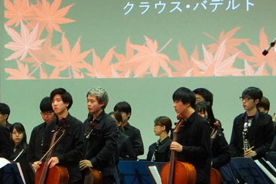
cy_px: 63
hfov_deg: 7.8
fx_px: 2012
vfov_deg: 5.2
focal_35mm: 263
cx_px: 32
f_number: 5
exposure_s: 1/125
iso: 4000
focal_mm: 55
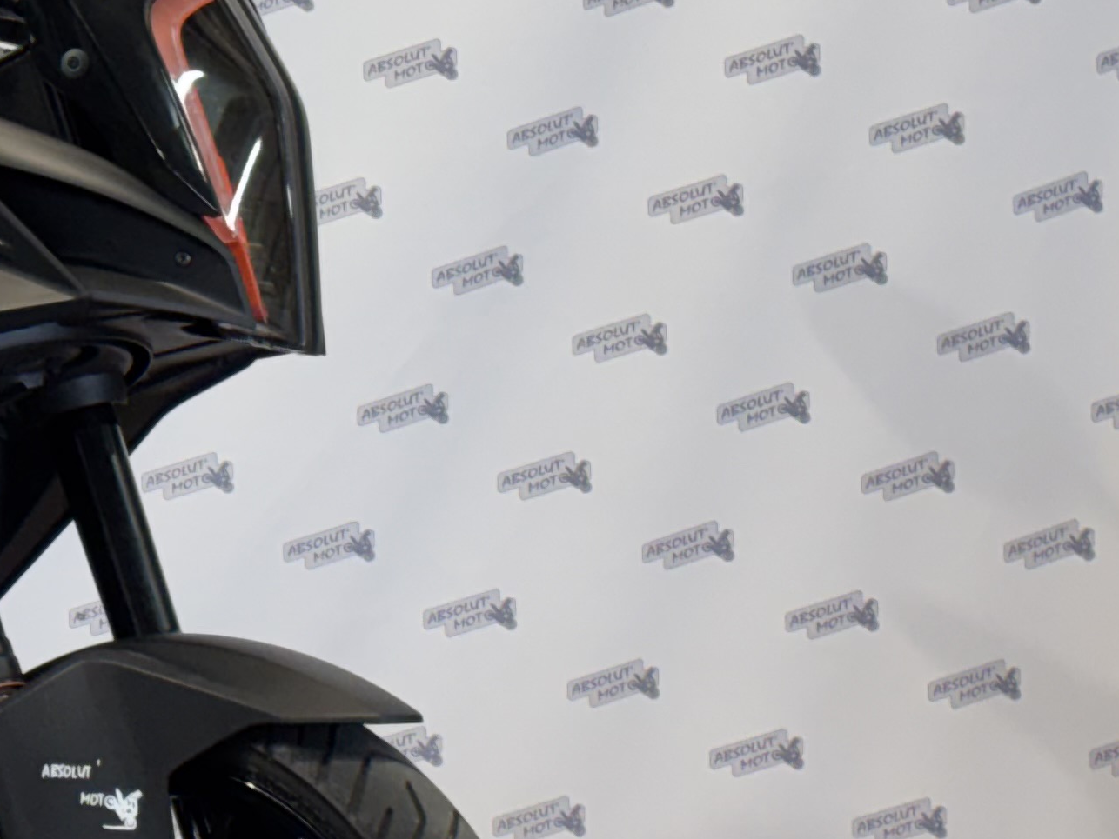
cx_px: -569
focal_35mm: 163
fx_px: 5270
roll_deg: -0.1
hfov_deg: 11.6
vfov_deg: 9.1
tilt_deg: -5.6
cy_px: 128
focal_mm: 5.96
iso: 40
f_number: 1.6
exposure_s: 1/50
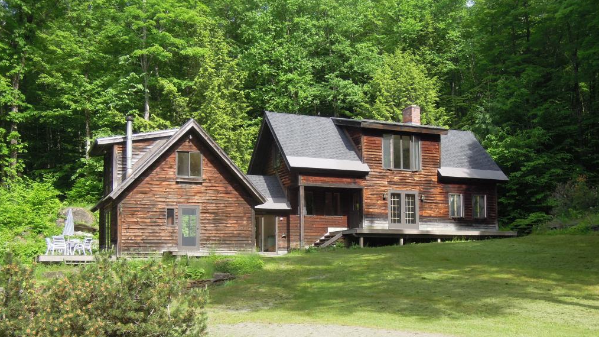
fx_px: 699
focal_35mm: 44
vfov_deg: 27.0
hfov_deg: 46.4
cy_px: 215
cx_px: 301
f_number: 3.3
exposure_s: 1/400
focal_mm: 7.2
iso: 160
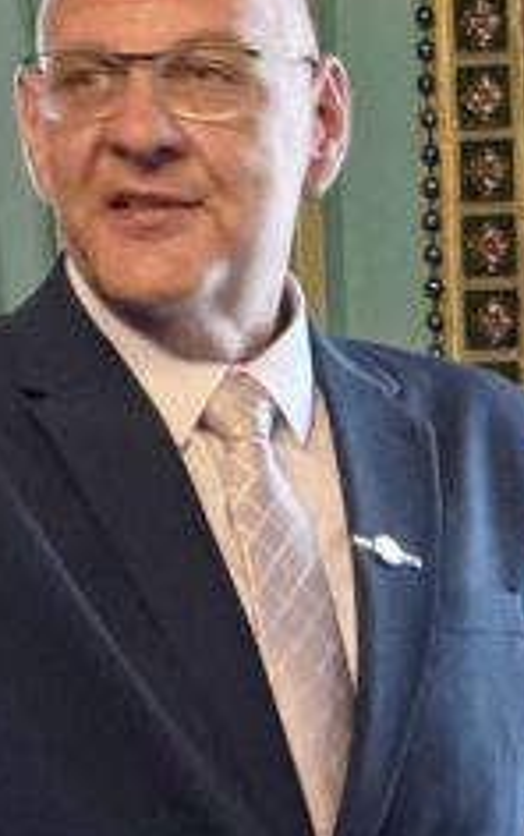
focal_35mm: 287
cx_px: 634
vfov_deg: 7.3
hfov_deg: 4.6
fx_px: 6542
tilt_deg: -2.0
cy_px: 507
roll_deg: +2.2
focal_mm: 16.89
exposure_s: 1/33
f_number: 2.8
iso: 500
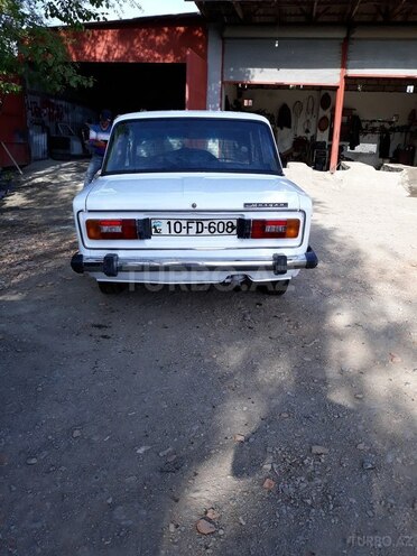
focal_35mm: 27
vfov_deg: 65.3
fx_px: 434
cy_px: 278
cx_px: 208
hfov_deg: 51.4
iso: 40
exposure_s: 1/643
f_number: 1.7
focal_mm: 3.71
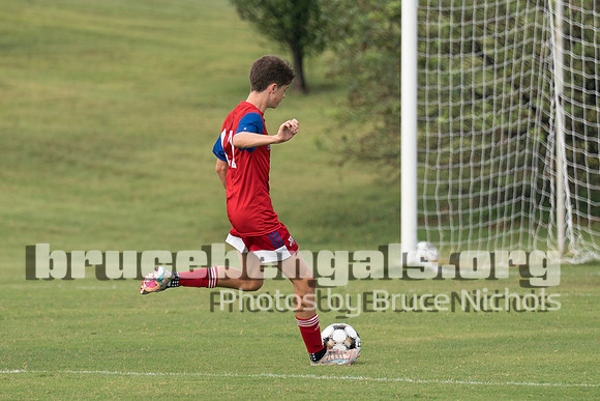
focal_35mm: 460
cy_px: 176
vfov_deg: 3.0
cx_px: 239
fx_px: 7674
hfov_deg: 4.5
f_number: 2.8
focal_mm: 188
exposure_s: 1/1250
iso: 200
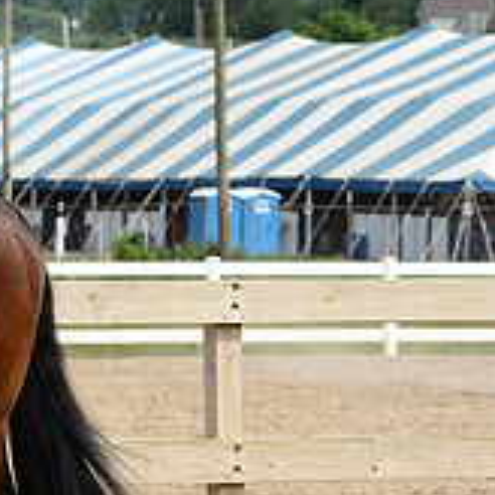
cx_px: -377
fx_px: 5630
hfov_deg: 5.0
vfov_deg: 5.0
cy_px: 343
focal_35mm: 348
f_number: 7.1
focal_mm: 116
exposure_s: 1/800
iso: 320
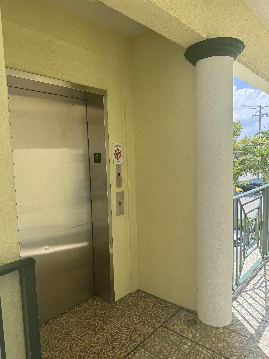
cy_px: 180
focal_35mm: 24
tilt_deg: -4.7
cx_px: 134
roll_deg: +2.4
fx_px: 249
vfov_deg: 71.6
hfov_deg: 56.8
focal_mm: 6.76
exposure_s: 1/888
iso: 80
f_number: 1.78
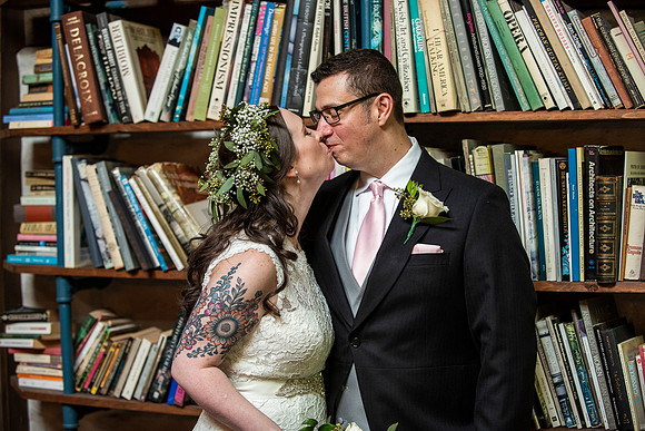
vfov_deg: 19.5
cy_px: 216
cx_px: 322
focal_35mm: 70
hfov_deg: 28.8
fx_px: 1254
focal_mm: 70
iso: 1600
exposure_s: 1/200
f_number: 2.8
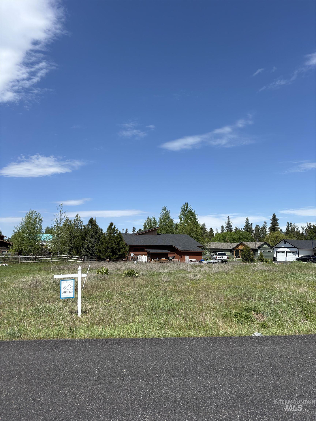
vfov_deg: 67.3
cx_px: 158
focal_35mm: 26
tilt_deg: +8.2
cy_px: 210
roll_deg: -1.1
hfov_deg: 53.1
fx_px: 316
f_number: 1.6
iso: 50
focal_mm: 5.96
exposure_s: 1/3650
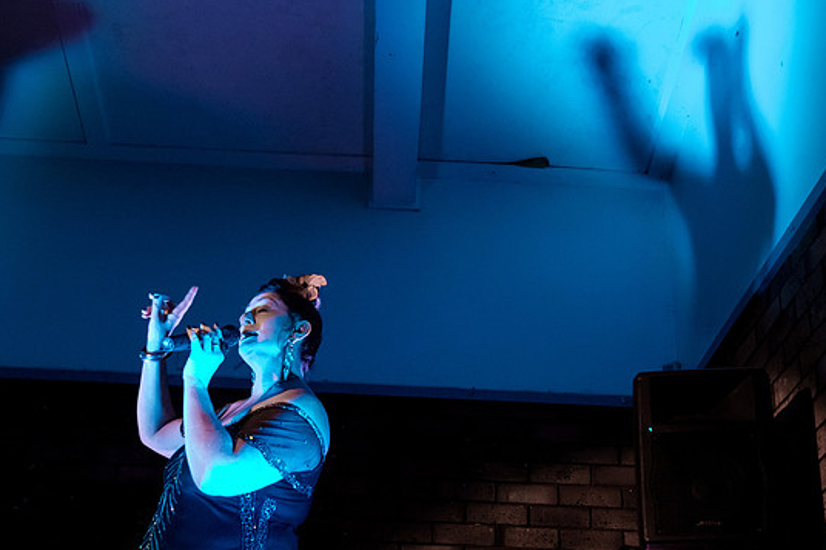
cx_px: 419
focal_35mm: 53
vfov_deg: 25.5
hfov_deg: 37.5
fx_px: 1216
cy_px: 263
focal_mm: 32.5
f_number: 3.5
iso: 6400
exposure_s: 1/100
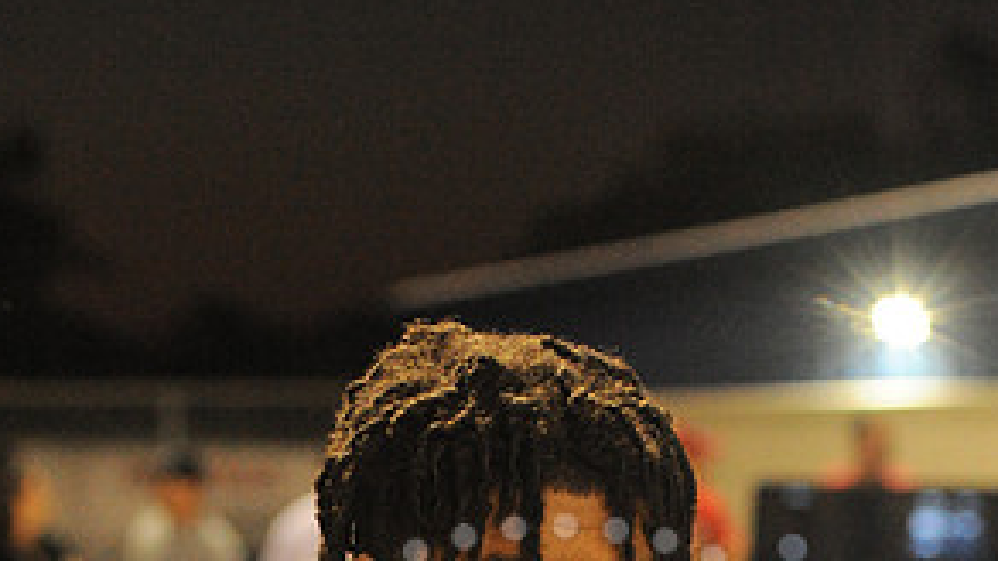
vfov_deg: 6.7
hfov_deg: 12.0
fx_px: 4735
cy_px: 924
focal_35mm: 179
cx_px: 557
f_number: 4.5
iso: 6400
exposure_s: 1/200
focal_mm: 86
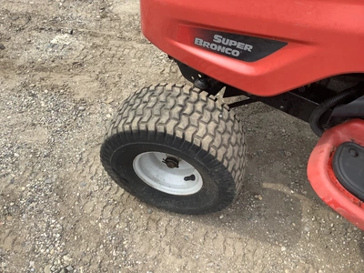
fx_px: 326
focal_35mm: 31
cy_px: 136
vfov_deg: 45.4
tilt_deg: -51.6
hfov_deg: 58.4
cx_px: 182
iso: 25
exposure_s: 1/479
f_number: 2.4
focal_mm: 3.3
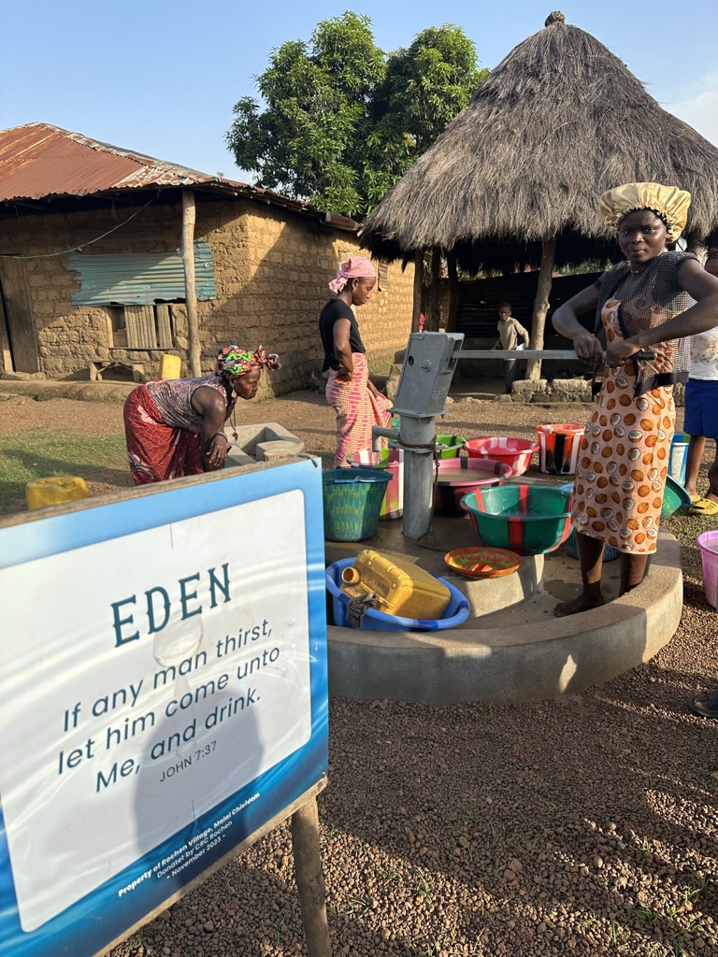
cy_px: 478
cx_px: 359
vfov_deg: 71.6
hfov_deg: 56.8
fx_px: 664
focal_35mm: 24
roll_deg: +0.3
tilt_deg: -14.5
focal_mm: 6.86
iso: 80
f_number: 1.78
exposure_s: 1/1751
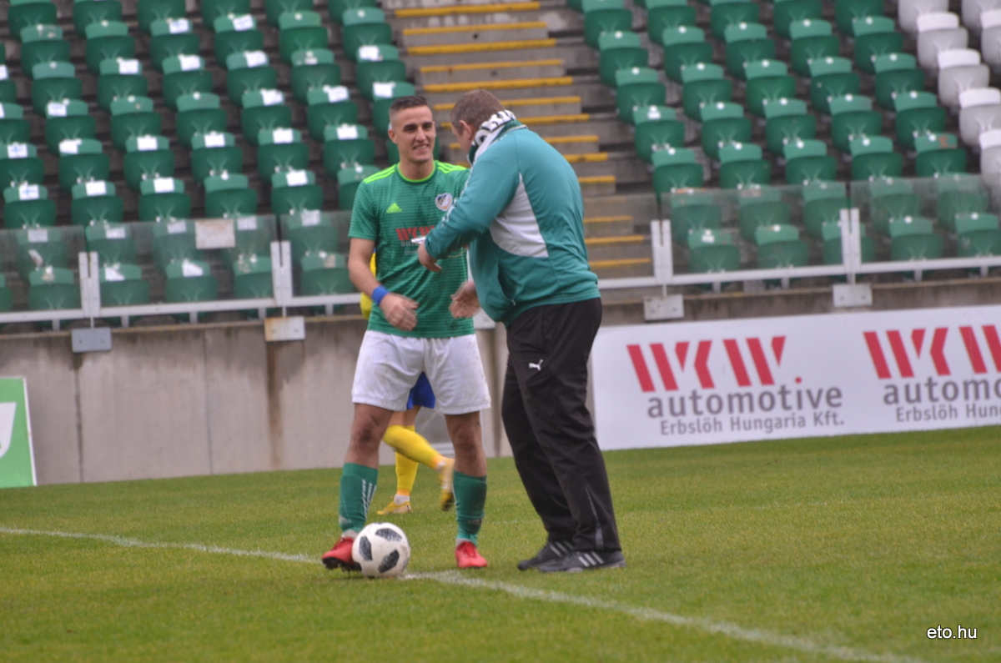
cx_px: 500
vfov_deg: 3.8
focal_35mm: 360
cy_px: 332
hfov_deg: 5.7
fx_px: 9990
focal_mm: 240
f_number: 5.3
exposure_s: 1/50
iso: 320
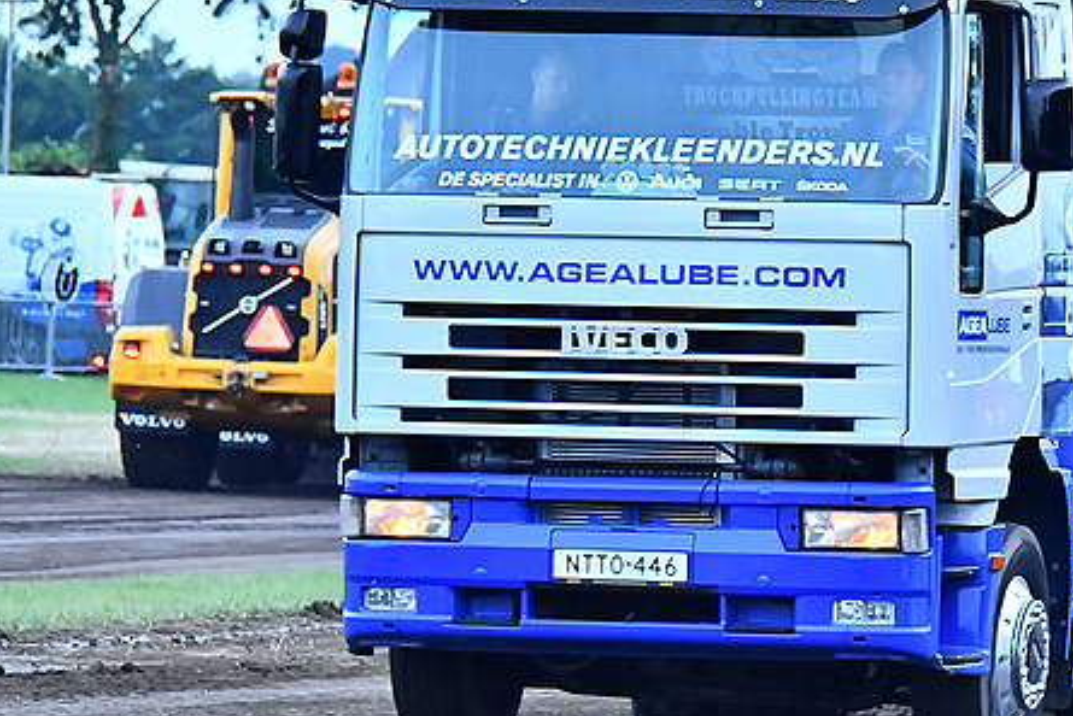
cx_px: 719
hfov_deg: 5.7
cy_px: 329
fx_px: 10849
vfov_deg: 3.8
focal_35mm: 364
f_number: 5.6
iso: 2500
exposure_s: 1/160
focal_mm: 135
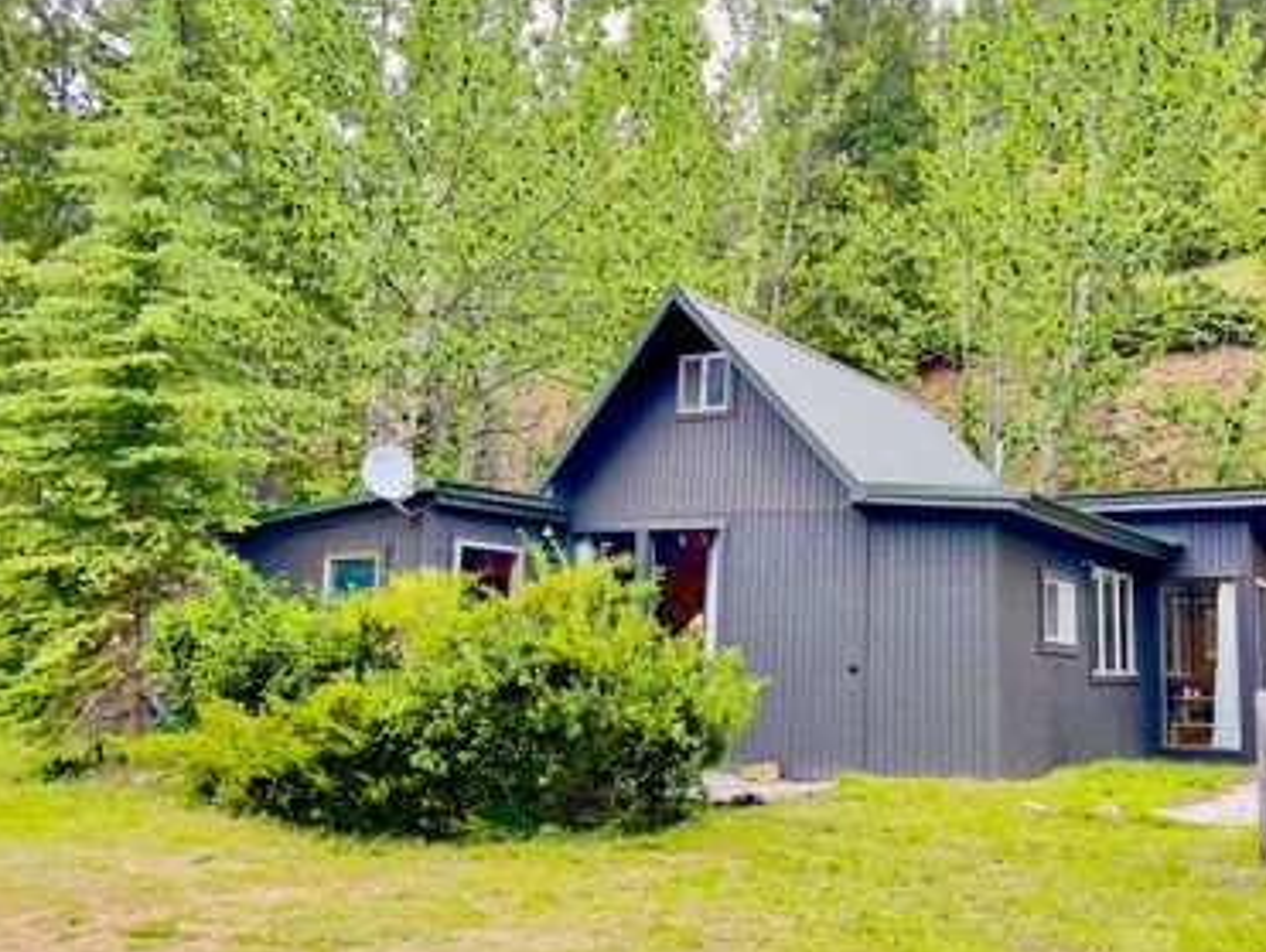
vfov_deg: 40.8
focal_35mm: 35
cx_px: 764
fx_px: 1281
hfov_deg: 52.2
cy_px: 462
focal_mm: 5.7
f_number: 1.5
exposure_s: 1/121
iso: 125
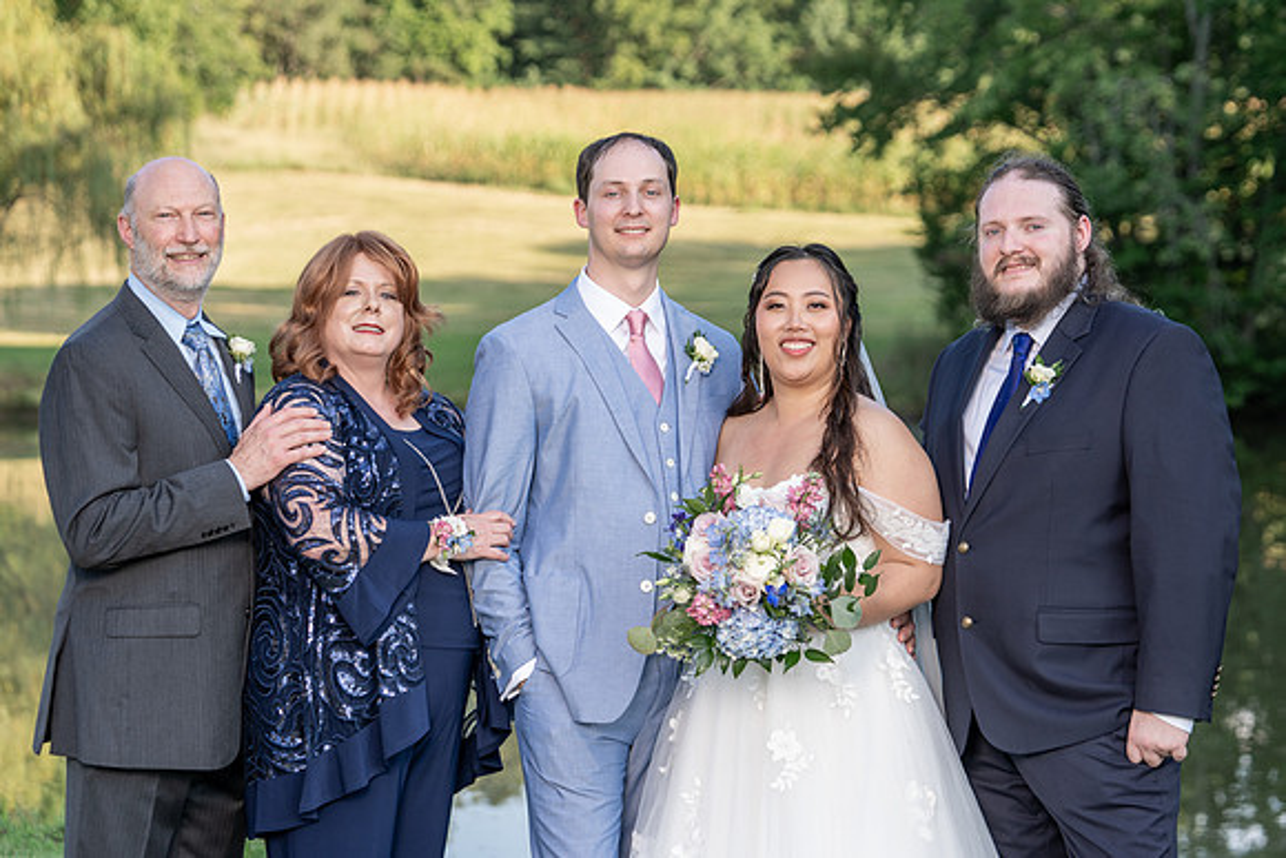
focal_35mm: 92
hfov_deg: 22.0
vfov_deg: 14.8
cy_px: 429
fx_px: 3305
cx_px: 657
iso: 125
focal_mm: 90
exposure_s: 1/200
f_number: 4
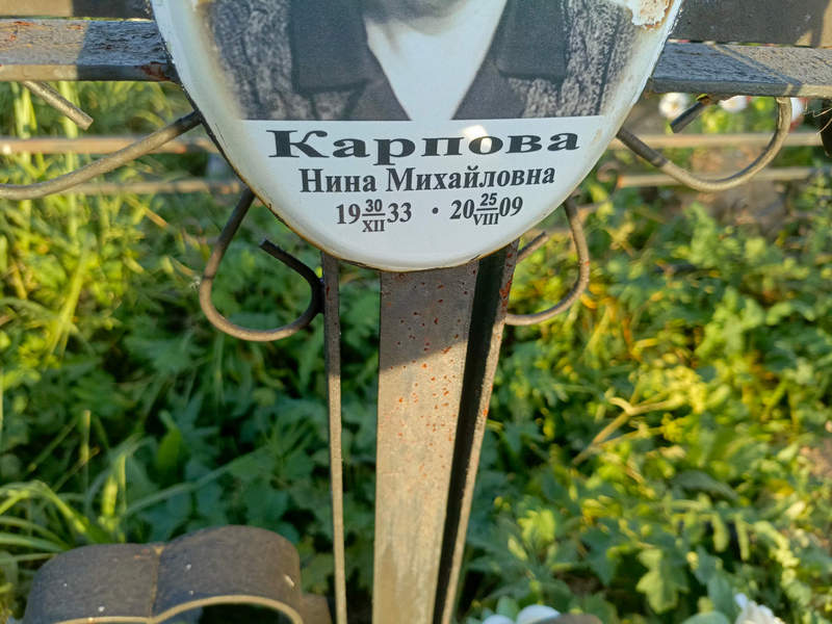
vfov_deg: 54.9
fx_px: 601
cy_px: 312
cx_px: 416
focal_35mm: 25
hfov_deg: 69.4
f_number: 1.69
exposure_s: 1/191
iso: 112
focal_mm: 4.76
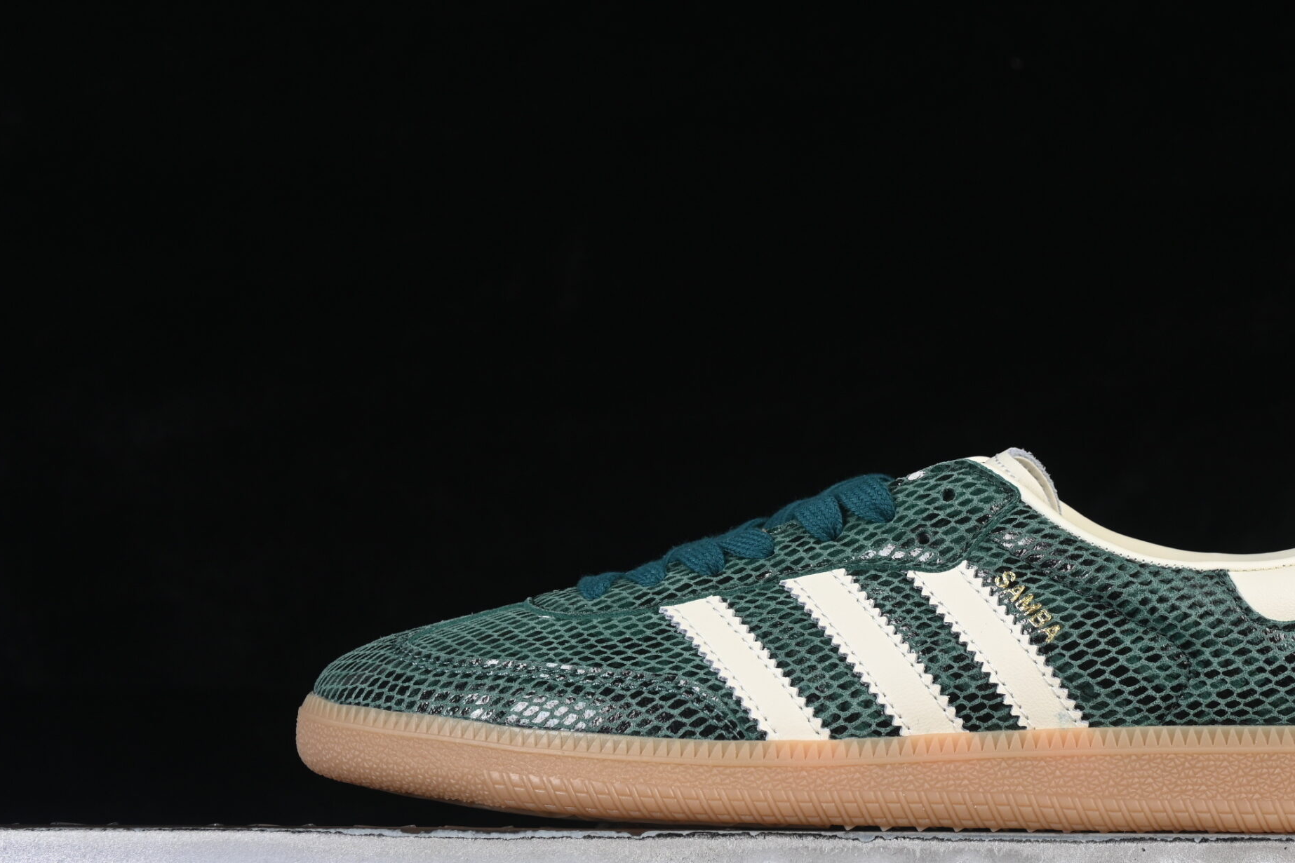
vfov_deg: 13.2
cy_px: 457
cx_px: 891
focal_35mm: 104
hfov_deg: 19.6
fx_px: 3741
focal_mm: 50
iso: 160
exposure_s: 1/80
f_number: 8
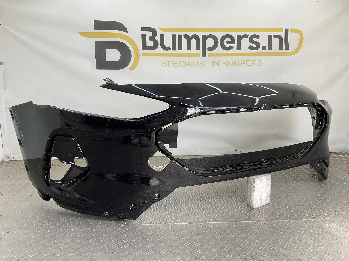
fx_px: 292
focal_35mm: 29
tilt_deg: -8.1
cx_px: 174
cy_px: 130
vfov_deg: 48.2
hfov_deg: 61.7
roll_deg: -0.5
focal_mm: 3
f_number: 1.8
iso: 16
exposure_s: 1/185
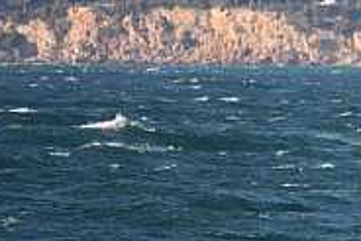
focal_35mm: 1253
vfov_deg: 1.1
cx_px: 477
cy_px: 174
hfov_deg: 1.6
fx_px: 12574
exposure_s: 1/320
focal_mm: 300
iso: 400
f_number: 5.6
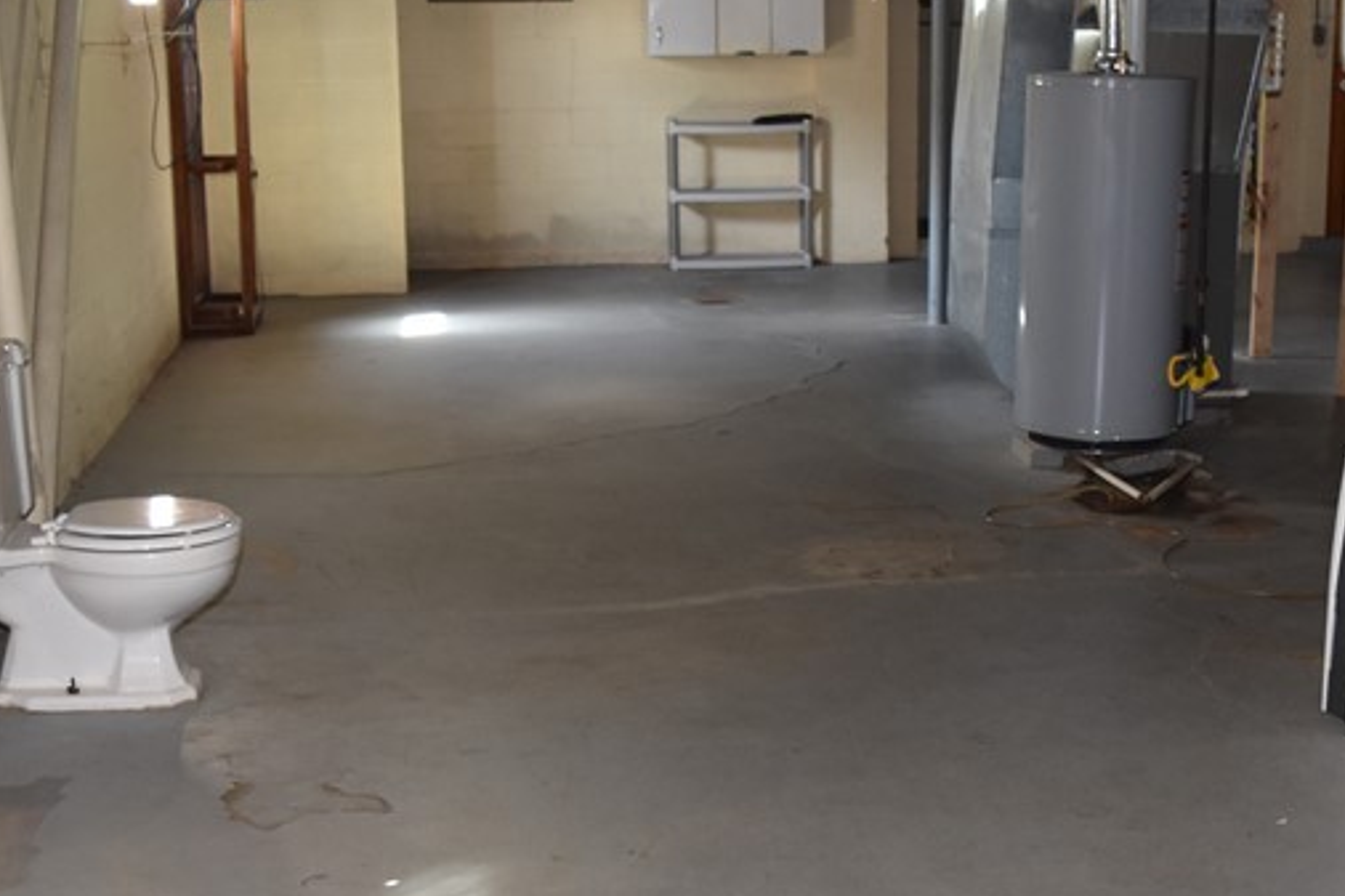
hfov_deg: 34.3
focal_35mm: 58
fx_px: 2166
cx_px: 848
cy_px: 596
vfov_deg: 23.3
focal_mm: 18
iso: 800
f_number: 4
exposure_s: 1/60
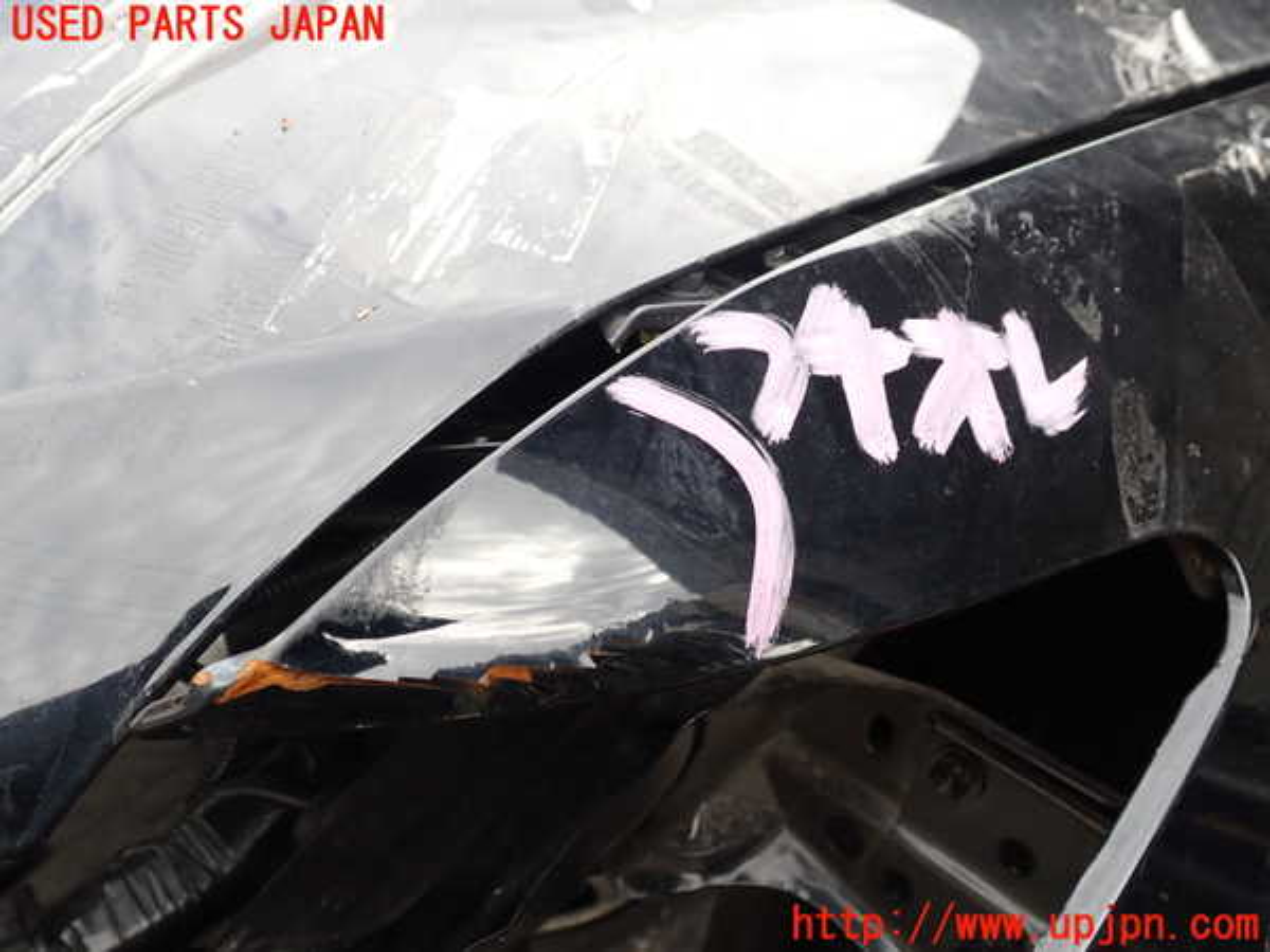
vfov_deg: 46.8
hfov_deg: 60.0
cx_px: 635
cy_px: 476
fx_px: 1101
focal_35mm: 30
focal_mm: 5.4
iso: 100
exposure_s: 1/125
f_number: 3.2
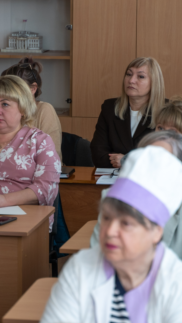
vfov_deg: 12.2
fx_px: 1519
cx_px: 30
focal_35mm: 177
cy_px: 161
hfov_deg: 6.8
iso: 400
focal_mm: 75
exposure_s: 1/100
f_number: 2.8
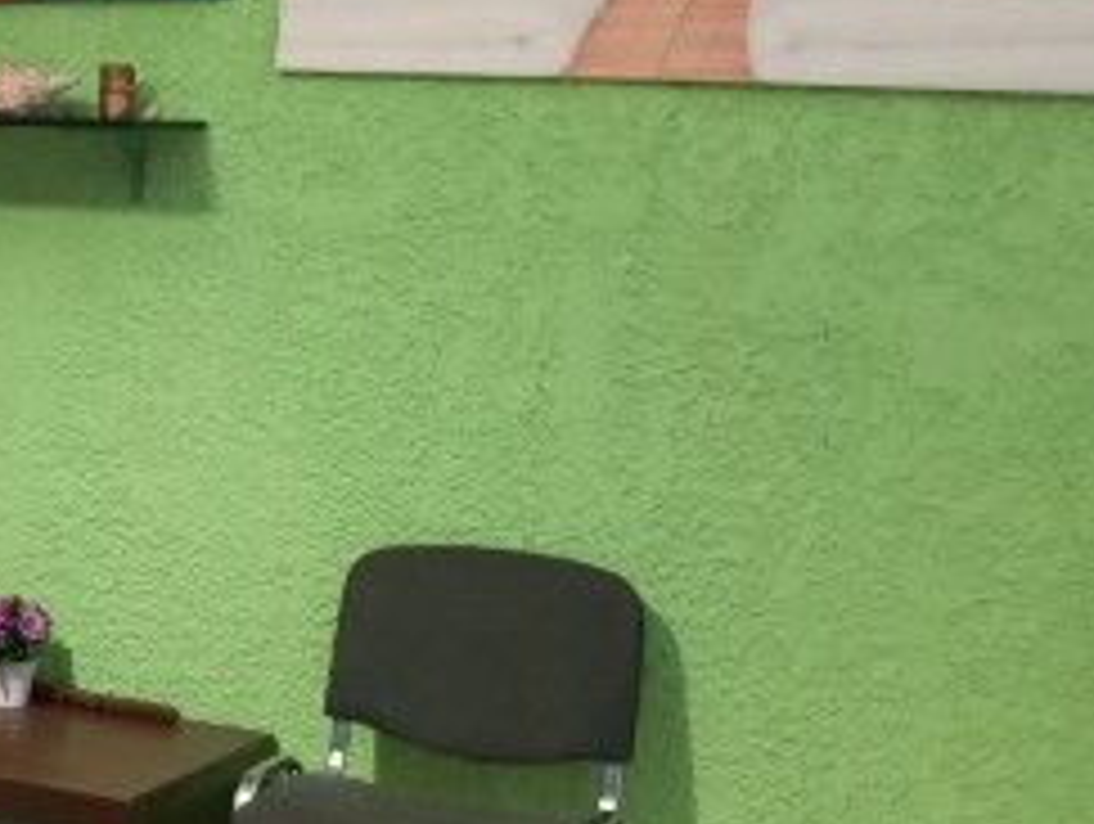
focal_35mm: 71
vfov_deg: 20.8
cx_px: 14
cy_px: 378
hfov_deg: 26.0
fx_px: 2247
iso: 500
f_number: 1.8
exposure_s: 1/20
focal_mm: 4
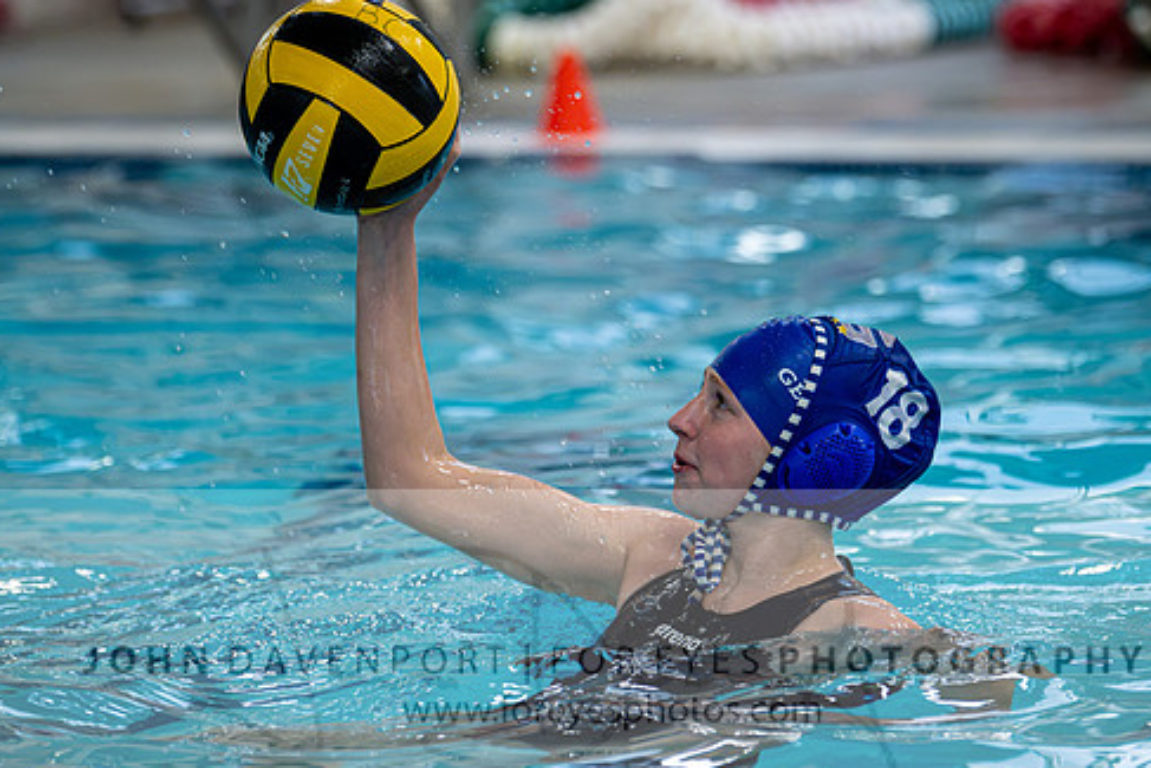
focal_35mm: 205
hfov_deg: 10.0
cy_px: 244
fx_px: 6556
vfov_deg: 6.7
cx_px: 597
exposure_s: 1/1000
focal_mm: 135
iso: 4500
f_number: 2.8
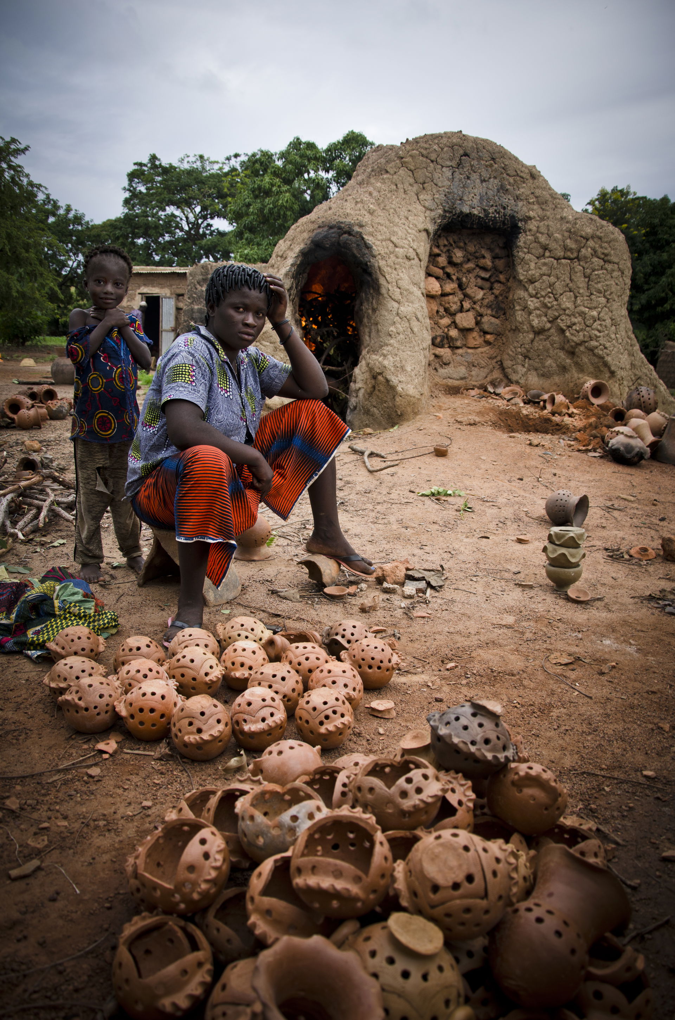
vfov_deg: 67.5
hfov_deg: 47.7
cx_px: 338
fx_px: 763
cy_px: 510
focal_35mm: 27
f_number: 3.5
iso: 100
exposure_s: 1/320
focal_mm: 18
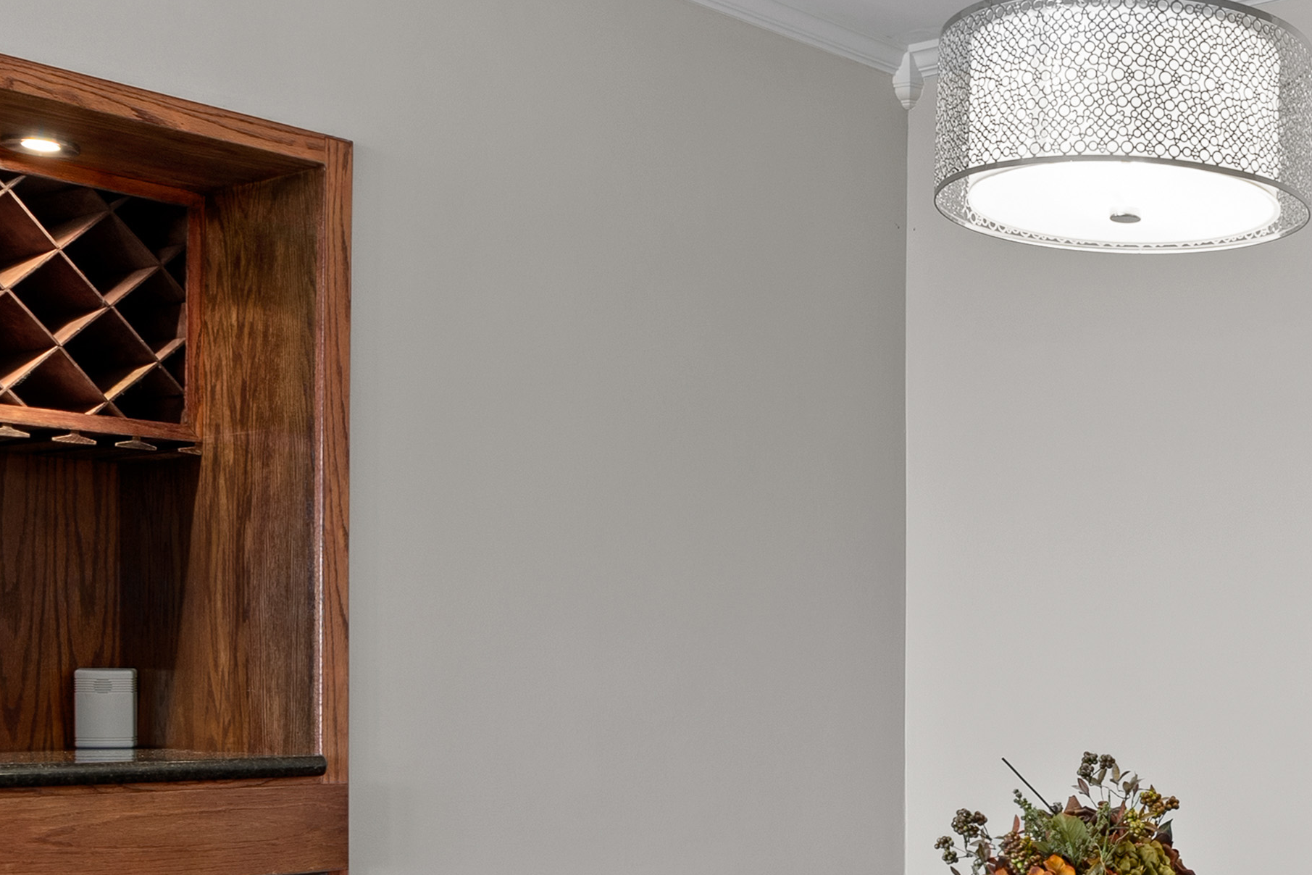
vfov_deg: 25.1
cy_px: 714
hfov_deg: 34.5
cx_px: 1280
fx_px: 1932
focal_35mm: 53
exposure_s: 1/1.25
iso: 320
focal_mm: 16
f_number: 7.1
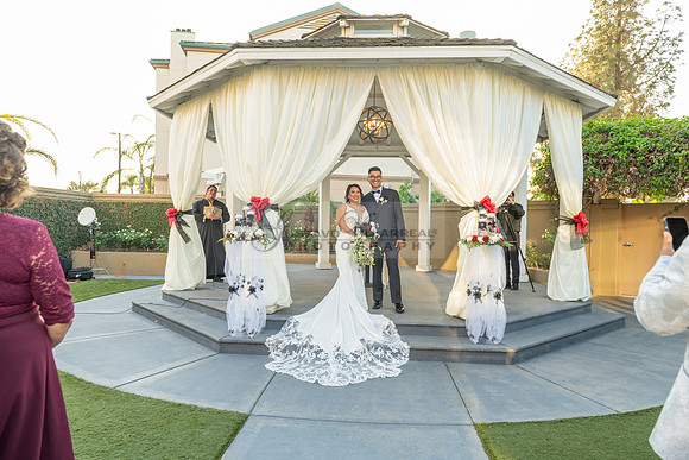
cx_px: 344
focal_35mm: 24
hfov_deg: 73.7
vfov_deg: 53.2
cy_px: 230
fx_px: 459
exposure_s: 1/200
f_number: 5.6
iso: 500
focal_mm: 24
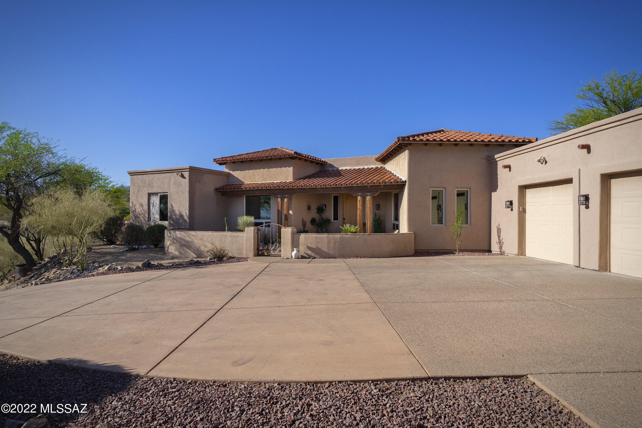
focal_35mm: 20
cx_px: 321
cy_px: 214
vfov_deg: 61.9
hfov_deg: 84.0
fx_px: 357
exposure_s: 1/160
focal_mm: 20
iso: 100
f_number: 9
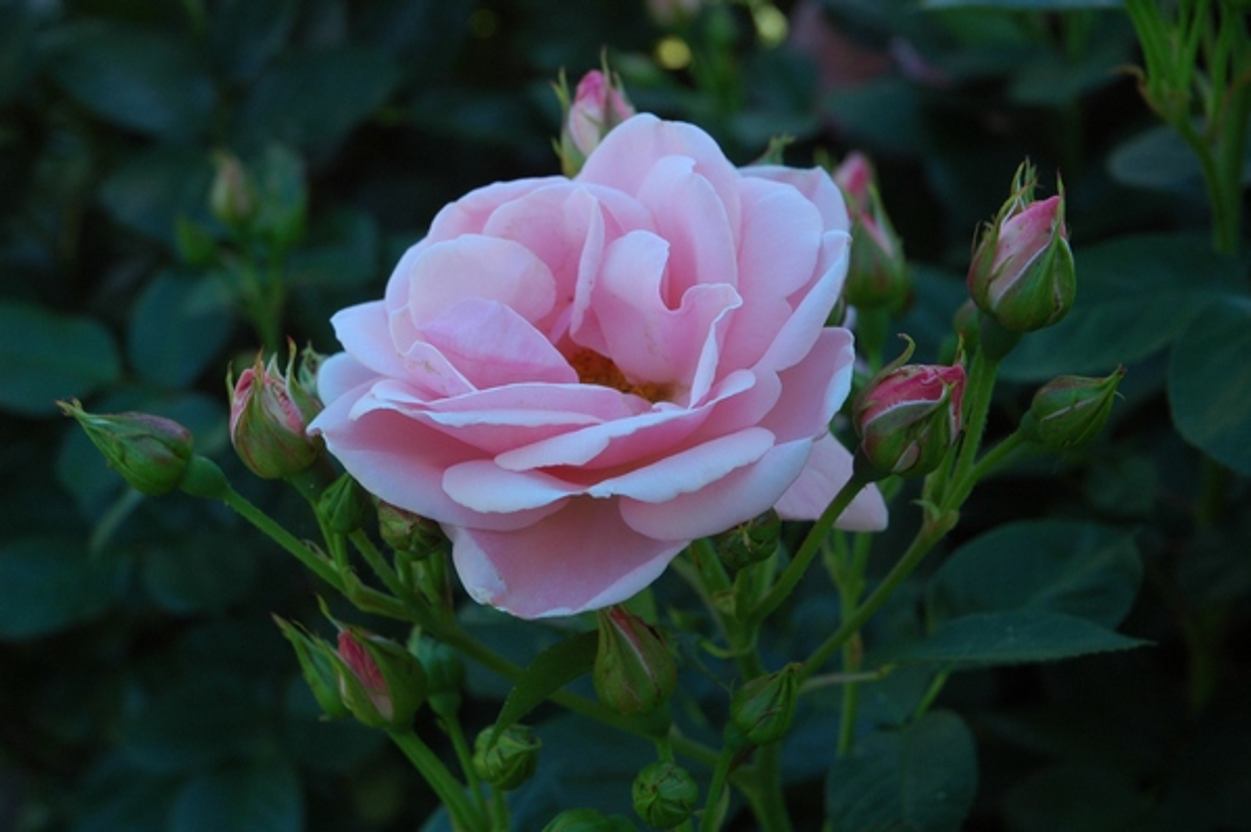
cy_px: 416
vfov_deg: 19.7
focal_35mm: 69
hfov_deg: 29.3
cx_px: 626
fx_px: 2396
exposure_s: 1/160
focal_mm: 46
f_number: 6.3
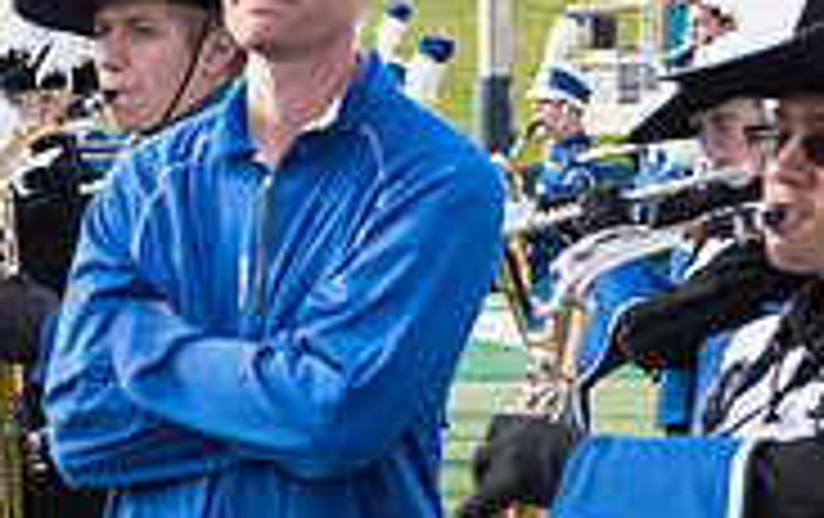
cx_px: -437
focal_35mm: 200
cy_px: 394
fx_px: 4498
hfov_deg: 10.1
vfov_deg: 6.6
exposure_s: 1/800
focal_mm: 62
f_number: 5
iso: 250
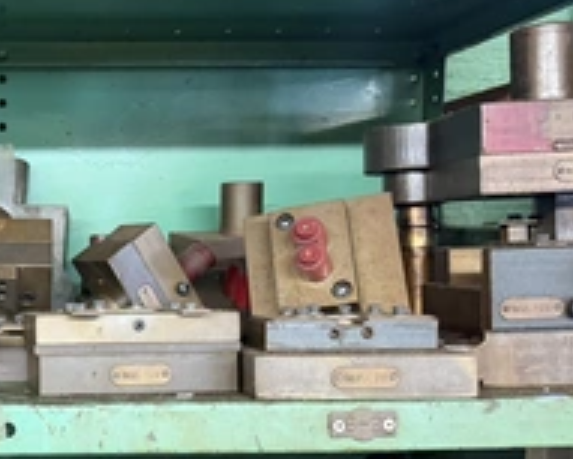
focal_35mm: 49
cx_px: 27
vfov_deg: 30.7
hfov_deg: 35.2
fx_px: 831
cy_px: 285
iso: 500
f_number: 1.78
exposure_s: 1/60
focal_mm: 6.76
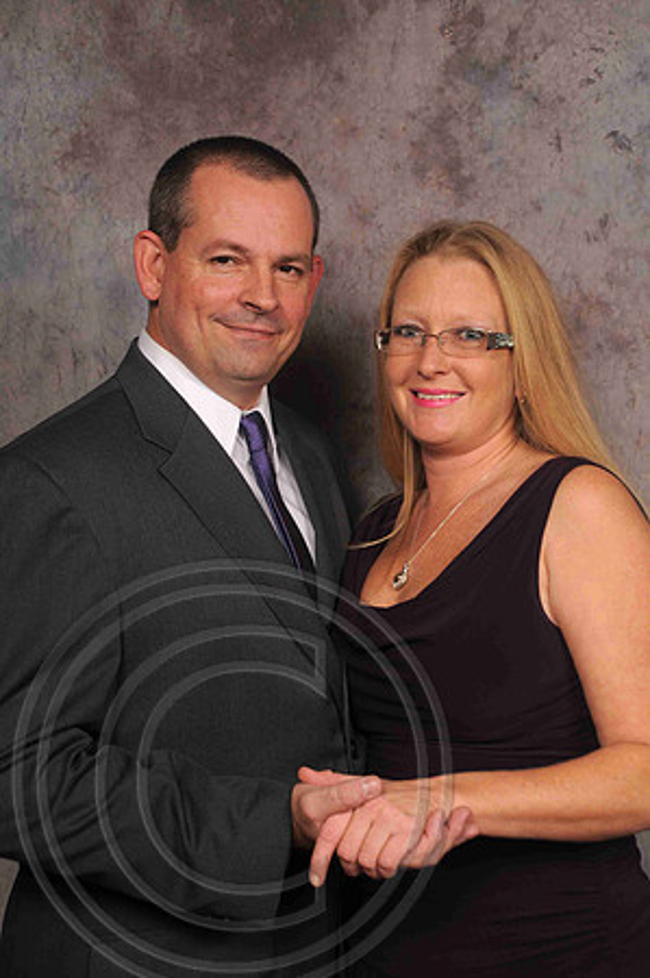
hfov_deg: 22.6
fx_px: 1629
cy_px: 489
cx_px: 325
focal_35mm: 60
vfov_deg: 33.4
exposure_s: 1/125
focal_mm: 40
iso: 200
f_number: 5.6
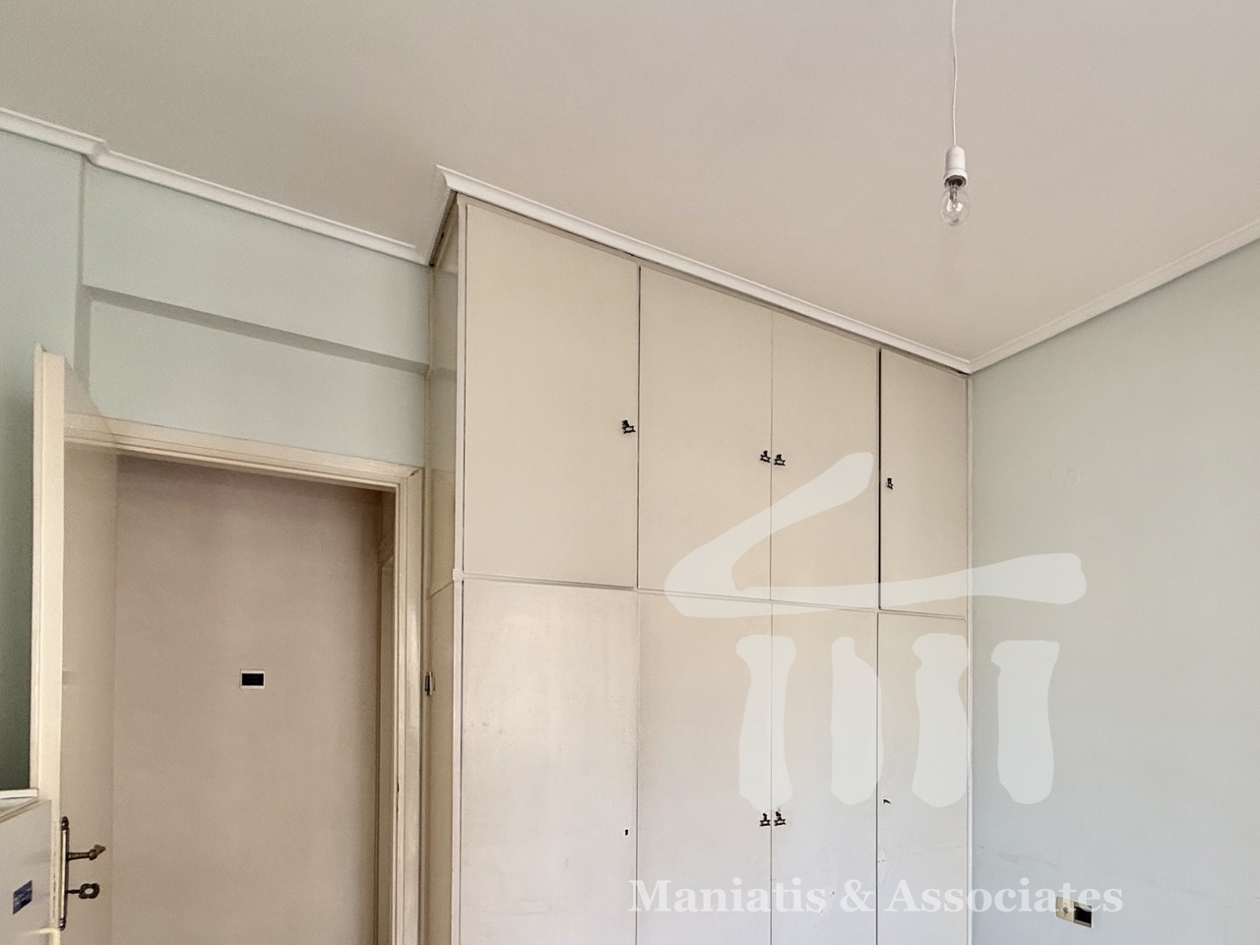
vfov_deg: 60.7
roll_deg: +0.0
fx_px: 764
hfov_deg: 75.6
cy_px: 683
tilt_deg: +0.2
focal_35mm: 21
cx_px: 873
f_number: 2.2
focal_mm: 2.22
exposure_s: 1/99
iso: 100
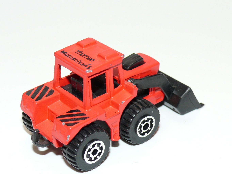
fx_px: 536
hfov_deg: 24.4
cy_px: 99
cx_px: 120
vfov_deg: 18.4
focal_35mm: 80
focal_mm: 10.8
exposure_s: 1/30
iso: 100
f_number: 4
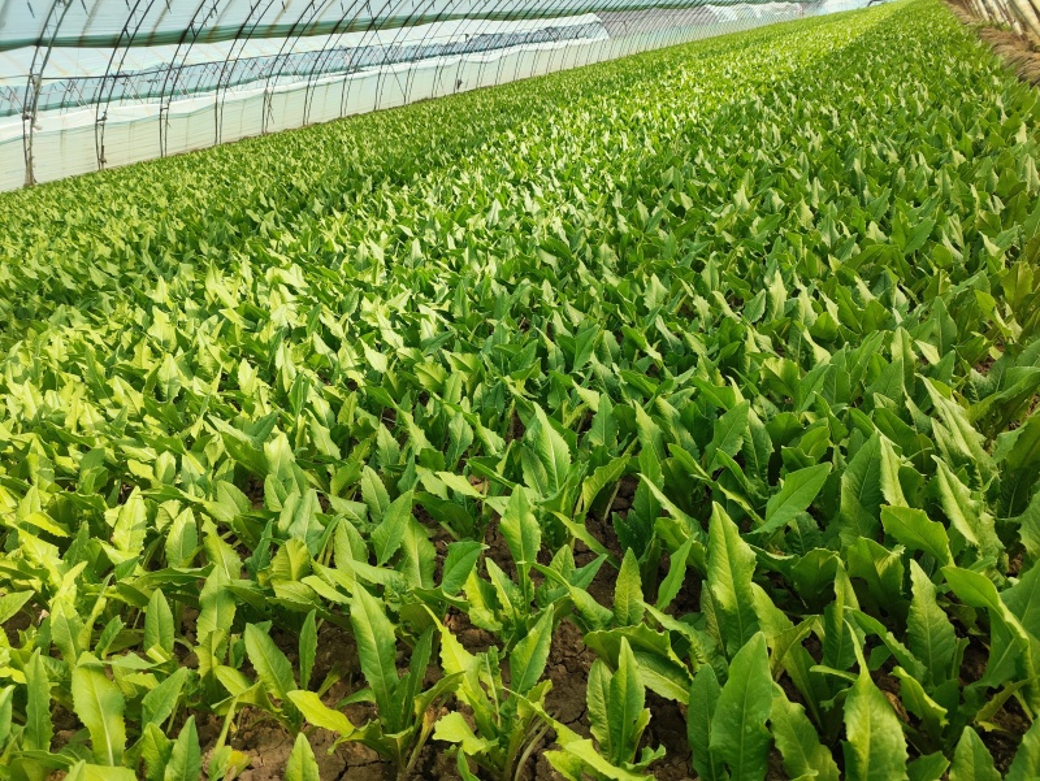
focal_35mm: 25
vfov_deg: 54.9
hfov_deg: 69.4
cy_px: 390
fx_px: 752
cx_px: 520
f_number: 1.79
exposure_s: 1/1694
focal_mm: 4.71
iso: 100
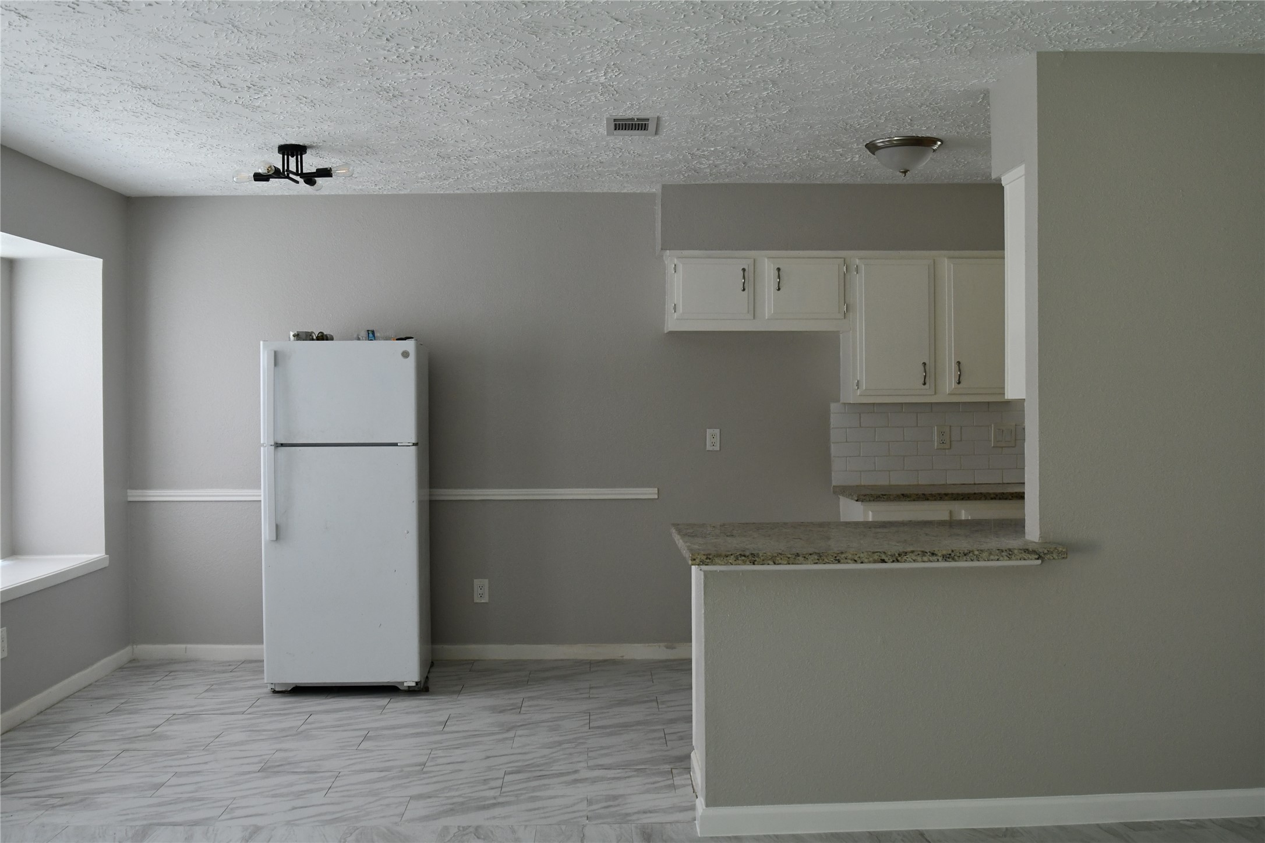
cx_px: 632
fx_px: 1265
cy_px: 422
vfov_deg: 36.9
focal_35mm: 36
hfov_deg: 53.1
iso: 800
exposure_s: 1/200
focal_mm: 24
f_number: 2.8
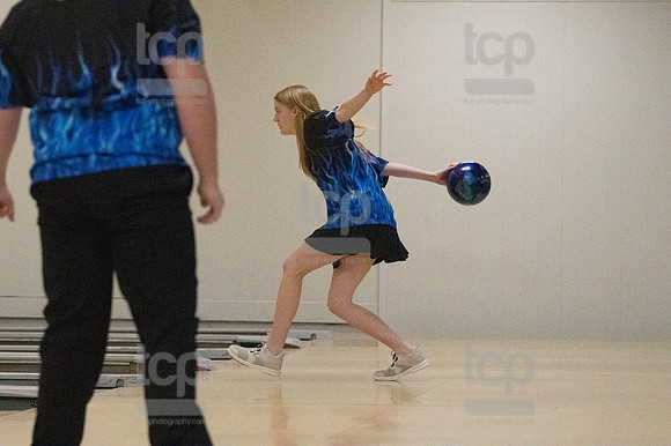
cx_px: 336
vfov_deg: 7.9
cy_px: 223
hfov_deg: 11.8
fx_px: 3241
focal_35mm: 174
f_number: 4
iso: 10000
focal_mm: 116
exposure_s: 1/1250
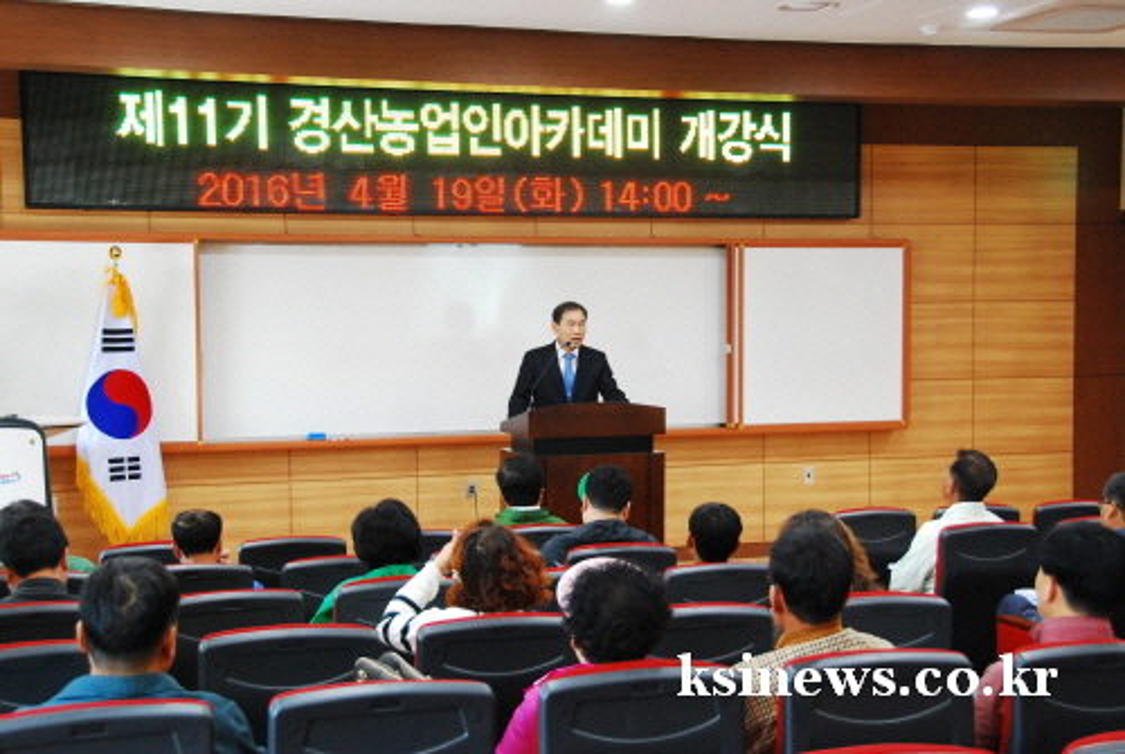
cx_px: 562
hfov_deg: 41.1
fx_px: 1502
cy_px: 377
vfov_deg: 28.2
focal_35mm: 48
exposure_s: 1/40
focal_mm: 32
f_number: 4.2
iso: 1250
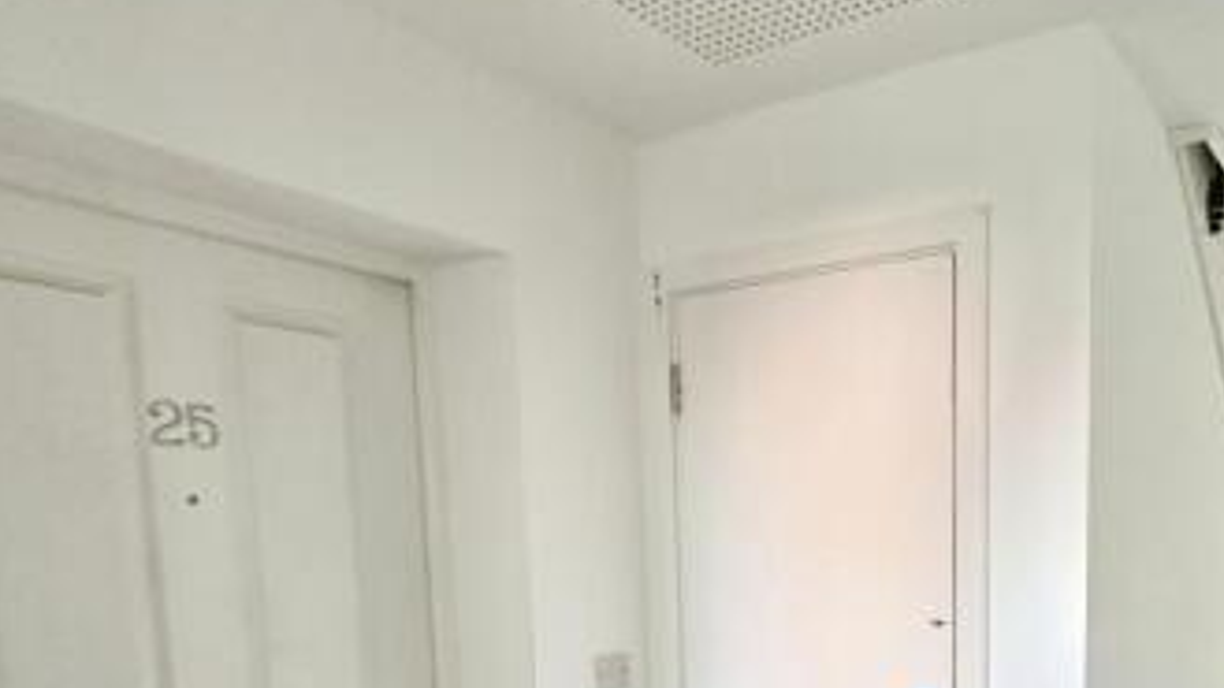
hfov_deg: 64.7
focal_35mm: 27
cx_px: 951
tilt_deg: -10.3
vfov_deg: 36.2
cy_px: 761
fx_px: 876
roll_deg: +0.5
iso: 160
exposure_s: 1/99
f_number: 2.2
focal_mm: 2.22
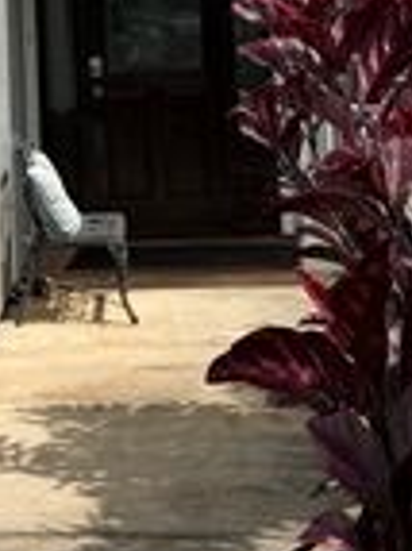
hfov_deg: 13.1
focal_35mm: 112
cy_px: -148
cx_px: 85
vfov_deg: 16.7
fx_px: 1780
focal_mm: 6.76
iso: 80
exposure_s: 1/5714
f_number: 1.78
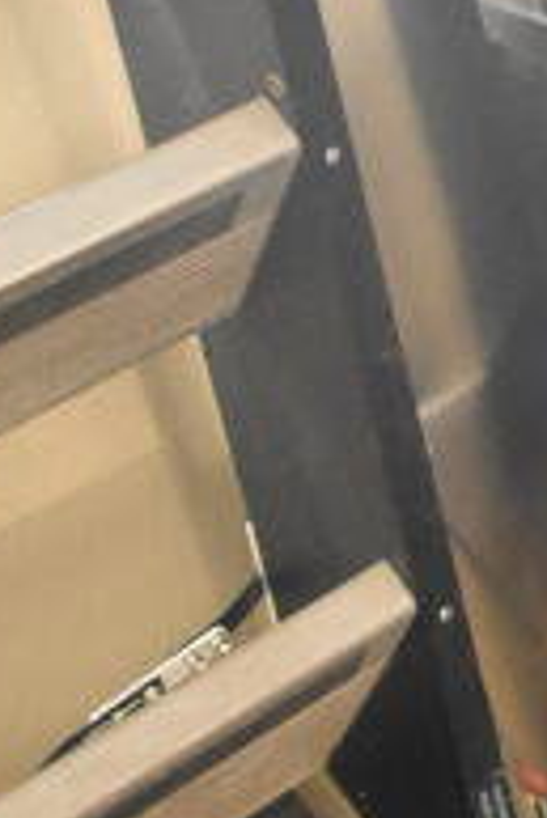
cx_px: 1166
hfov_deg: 9.8
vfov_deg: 15.7
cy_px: 17
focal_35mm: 128
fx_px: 2912
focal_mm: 18
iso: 5000
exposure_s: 1/30
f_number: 3.5
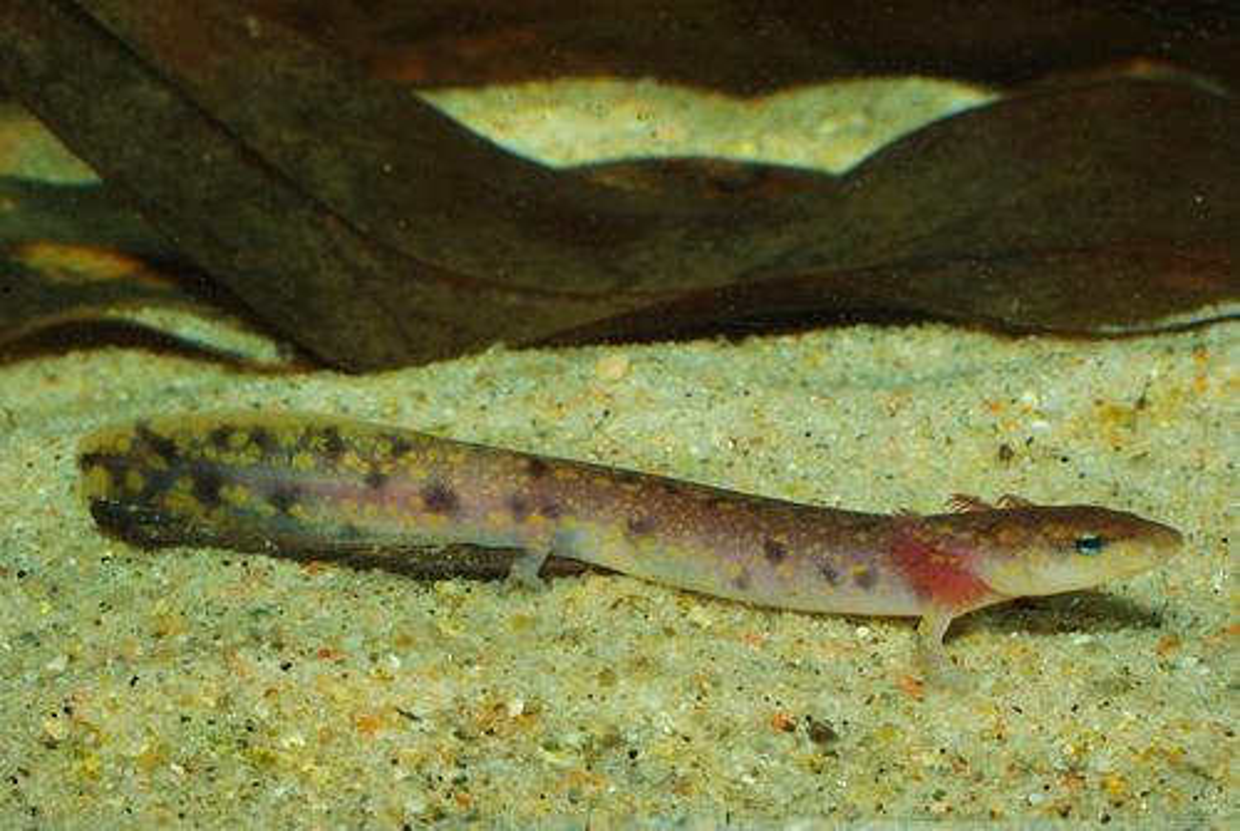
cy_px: 416
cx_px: 620
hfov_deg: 27.0
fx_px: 2587
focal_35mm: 75
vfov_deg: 18.2
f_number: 22
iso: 400
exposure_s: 1/180
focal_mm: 50
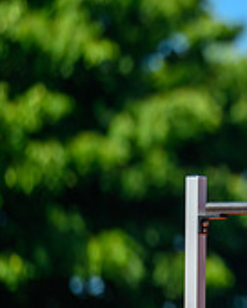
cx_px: 454
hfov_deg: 2.2
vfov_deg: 2.8
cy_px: 212
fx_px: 6278
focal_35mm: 687
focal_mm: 200
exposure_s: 1/1600
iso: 100
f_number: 2.8
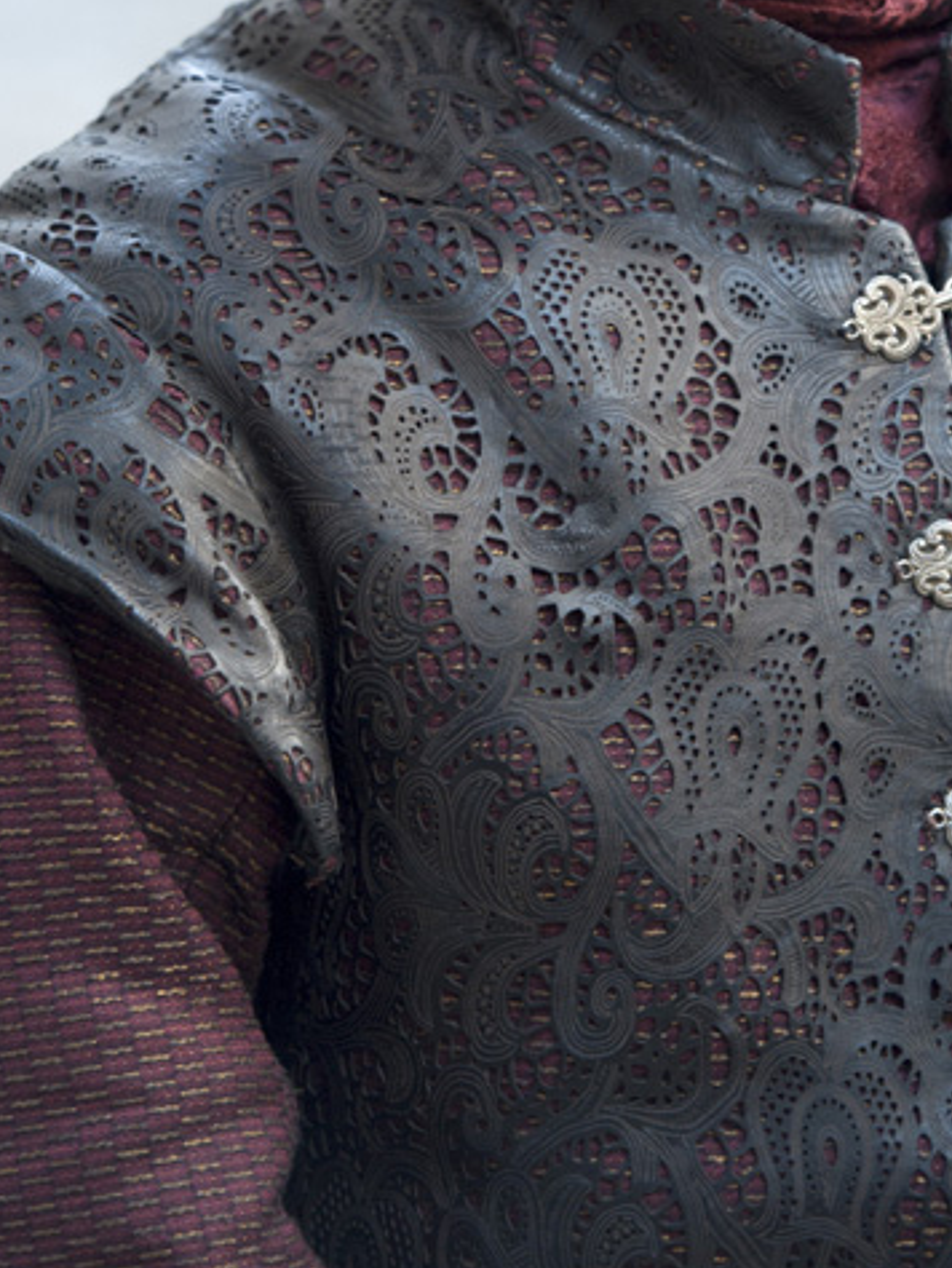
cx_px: 449
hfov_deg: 5.1
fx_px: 10624
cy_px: -8
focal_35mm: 290
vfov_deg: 6.8
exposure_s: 1/250
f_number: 2.8
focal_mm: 140
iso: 250
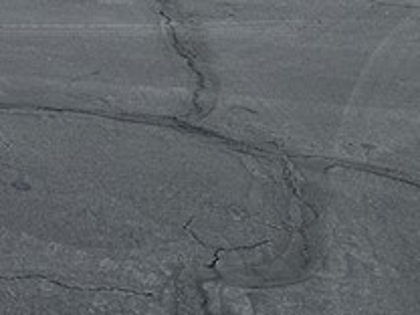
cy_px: -456
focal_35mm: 113
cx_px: -565
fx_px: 1371
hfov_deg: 13.3
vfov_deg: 11.0
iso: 25
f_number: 1.8
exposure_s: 1/1889
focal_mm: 5.54
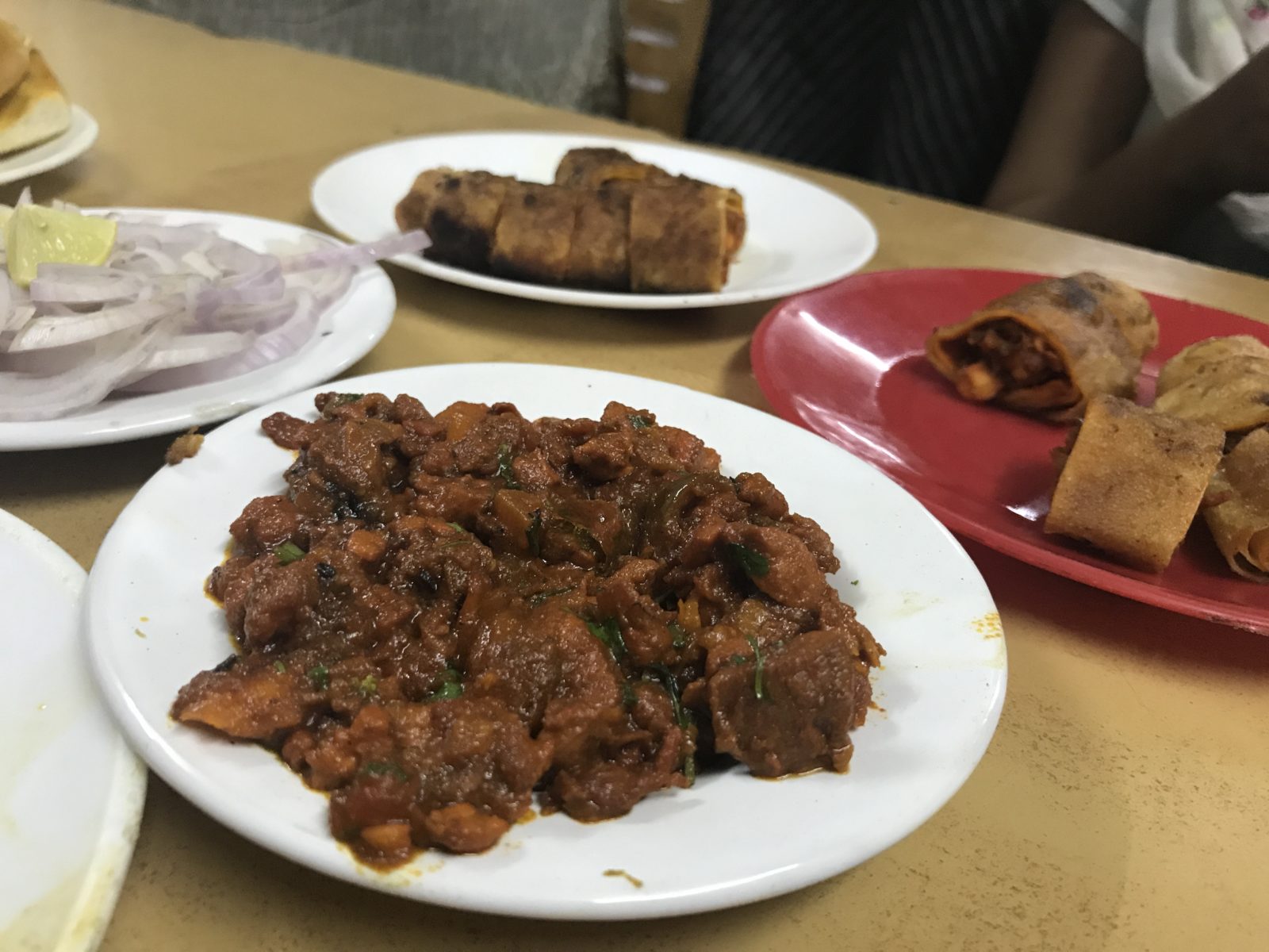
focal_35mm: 28
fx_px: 1026
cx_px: 634
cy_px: 476
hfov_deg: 63.4
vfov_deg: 49.7
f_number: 1.8
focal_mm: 3.99
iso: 64
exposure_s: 1/17
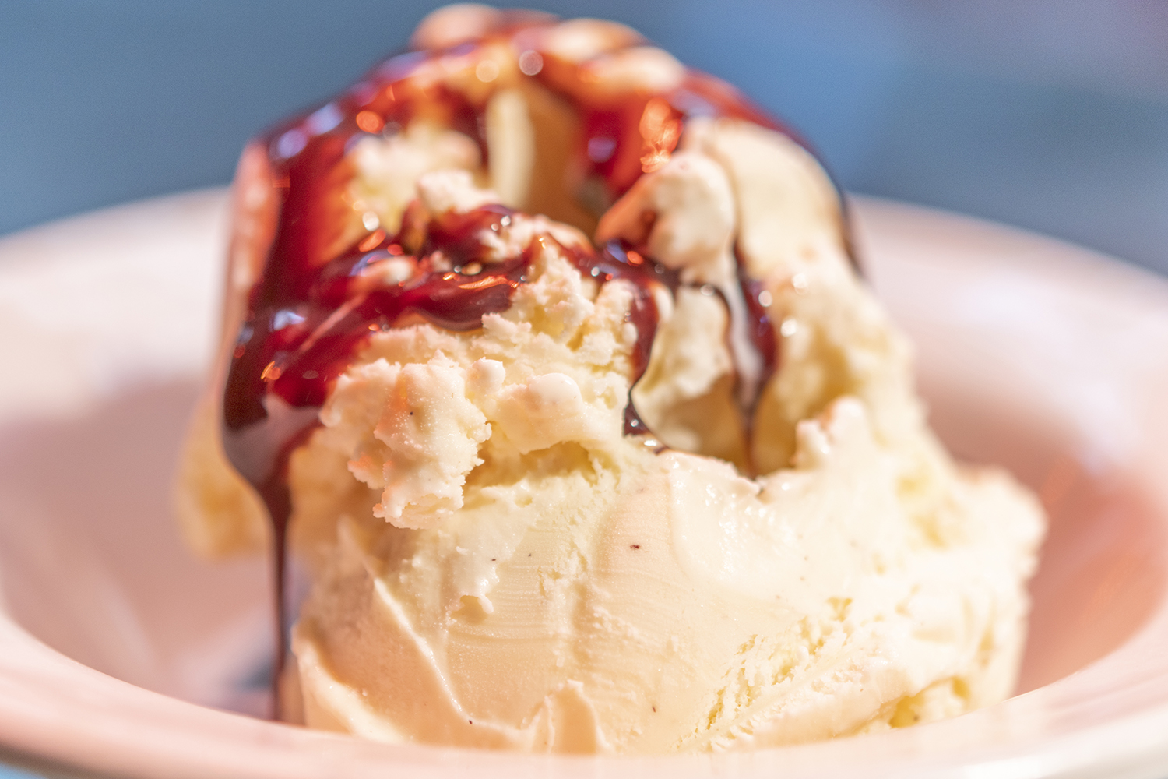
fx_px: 1947
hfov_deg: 33.4
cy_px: 390
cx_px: 584
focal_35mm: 60
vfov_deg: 22.6
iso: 64
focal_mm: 60
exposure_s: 1/125
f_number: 3
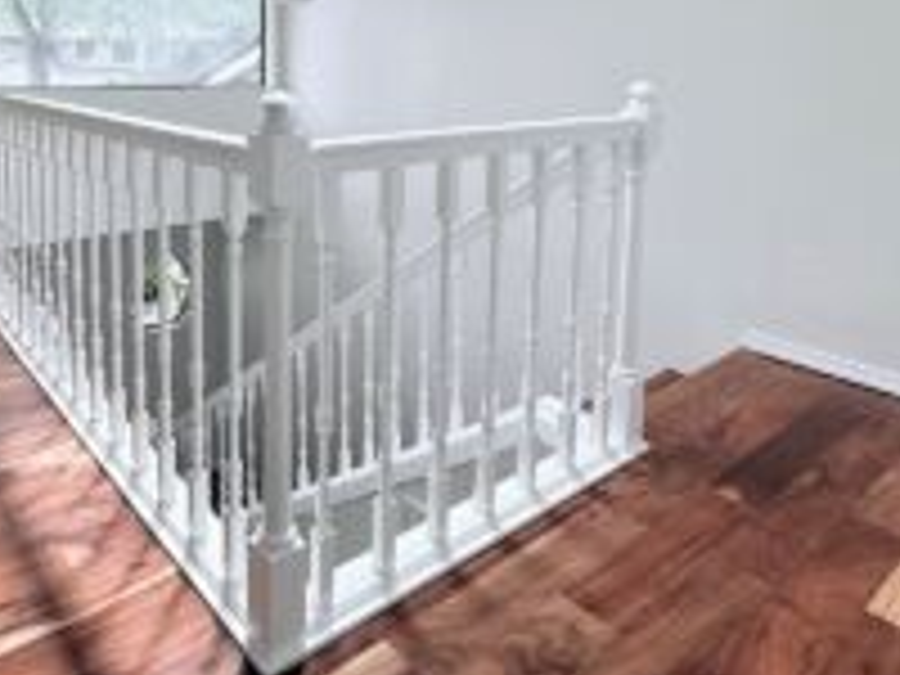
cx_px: 324
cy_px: 126
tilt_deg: -5.4
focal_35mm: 28
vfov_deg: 46.8
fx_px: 728
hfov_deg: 62.3
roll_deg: -0.8
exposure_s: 1/120
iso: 64
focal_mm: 2.22
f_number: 2.2
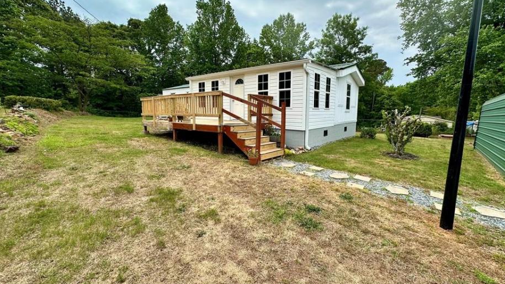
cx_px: 256
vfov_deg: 67.1
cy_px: 136
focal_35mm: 16
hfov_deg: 99.4
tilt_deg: -6.6
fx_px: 214
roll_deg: -0.3
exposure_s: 1/1043
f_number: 2.2
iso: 40
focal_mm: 2.22
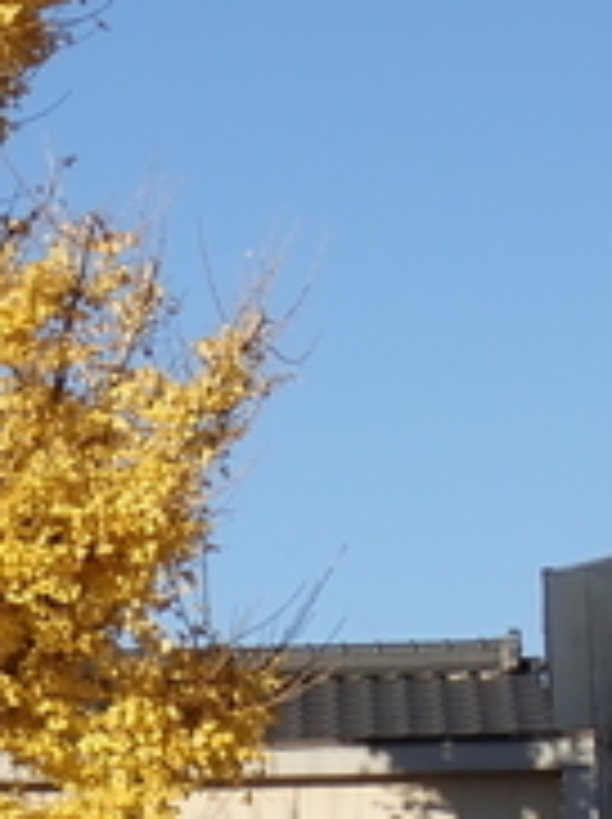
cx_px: -202
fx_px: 4442
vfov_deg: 10.5
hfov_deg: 7.8
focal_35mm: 188
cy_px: 310
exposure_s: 1/500
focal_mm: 10.29
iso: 100
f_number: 5
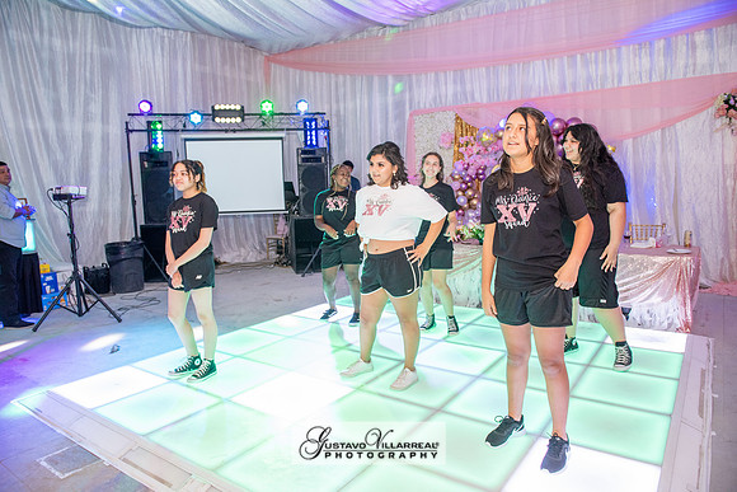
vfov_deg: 53.2
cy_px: 246
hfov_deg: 73.7
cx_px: 368
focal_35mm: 24
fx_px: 491
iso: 1250
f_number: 4
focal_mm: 24
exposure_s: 1/60
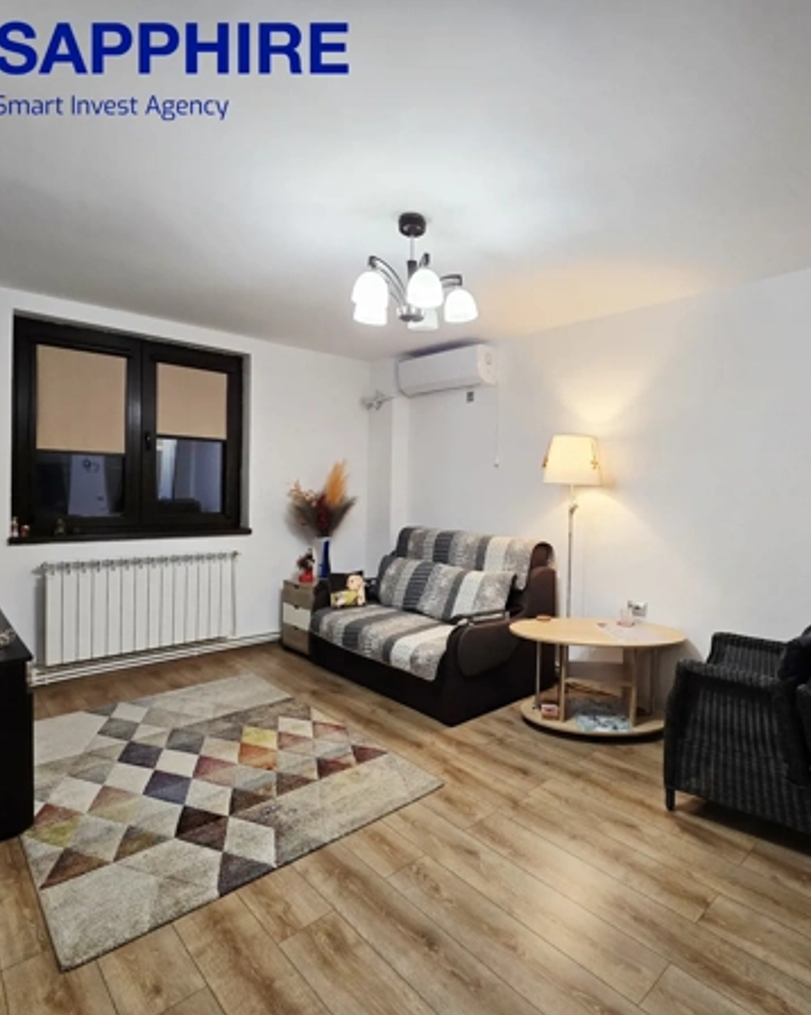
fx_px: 510
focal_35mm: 17
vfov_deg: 89.7
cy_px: 508
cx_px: 480
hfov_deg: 76.2
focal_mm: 2.2
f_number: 2.2
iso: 125
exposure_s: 1/50.3
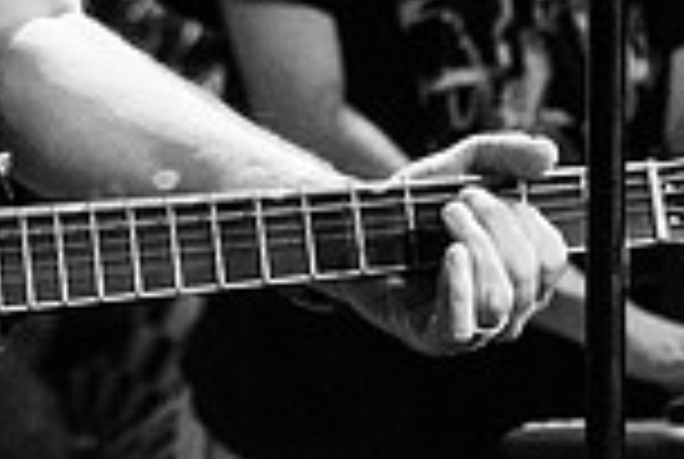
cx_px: 86
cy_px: -407
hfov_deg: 8.7
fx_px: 4493
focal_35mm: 236
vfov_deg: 5.7
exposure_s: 1/80
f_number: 3.2
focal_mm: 62
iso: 3200
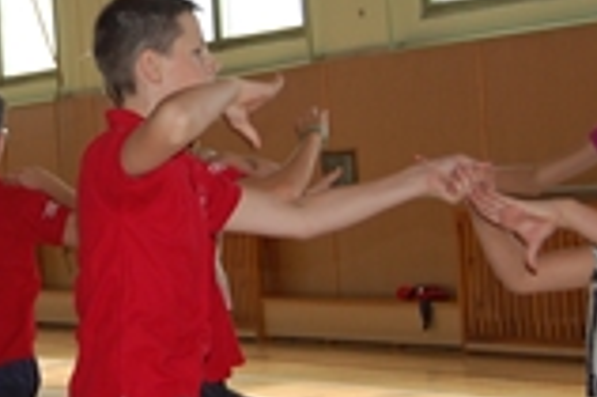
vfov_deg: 10.3
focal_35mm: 133
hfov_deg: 15.1
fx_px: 2203
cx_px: -19
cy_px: 132
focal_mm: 28
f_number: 4.2
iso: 400
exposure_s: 1/320
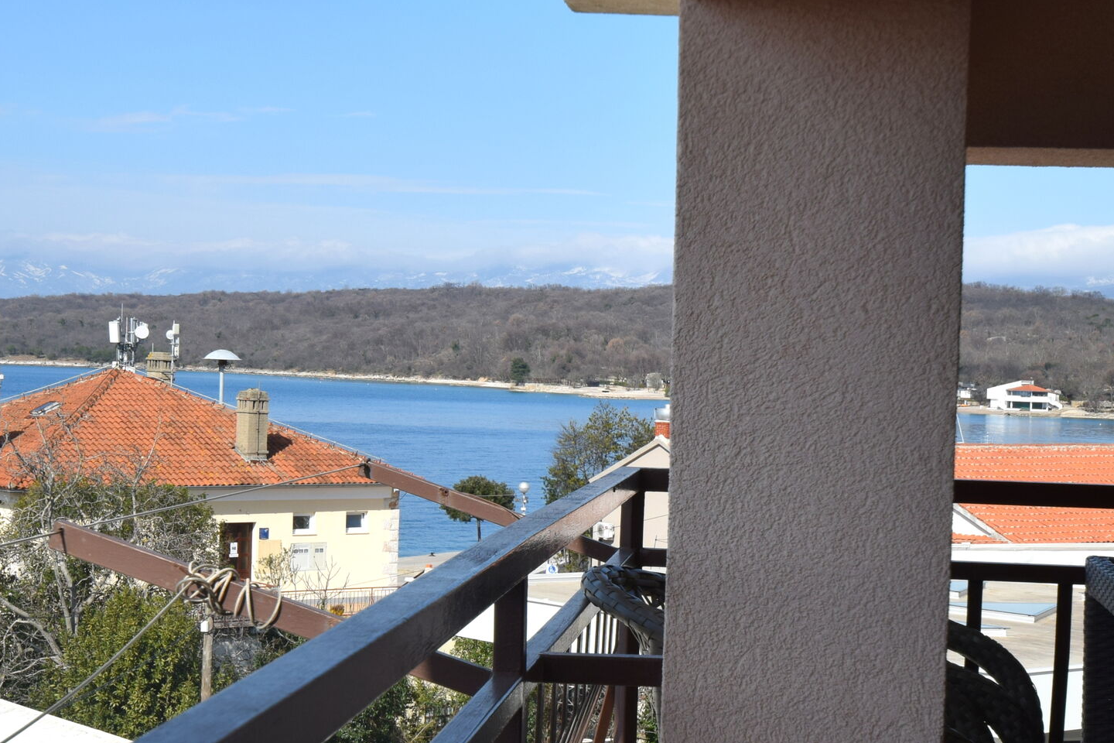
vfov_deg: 19.4
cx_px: 482
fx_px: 2166
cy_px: 417
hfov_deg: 28.8
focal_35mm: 70
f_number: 10
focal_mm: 24
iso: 200
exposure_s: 1/400
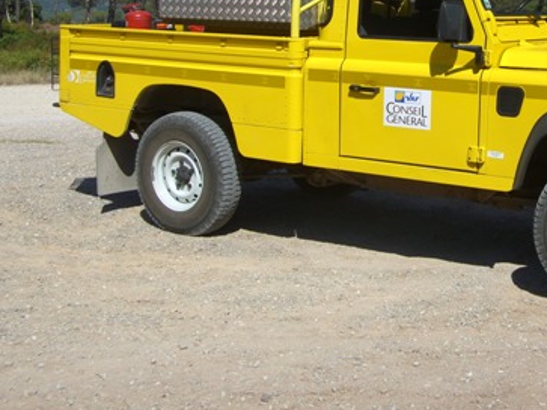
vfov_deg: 21.6
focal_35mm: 67
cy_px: 81
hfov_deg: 28.2
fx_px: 1058
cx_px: 454
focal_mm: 7.9
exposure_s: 1/500
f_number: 5.6
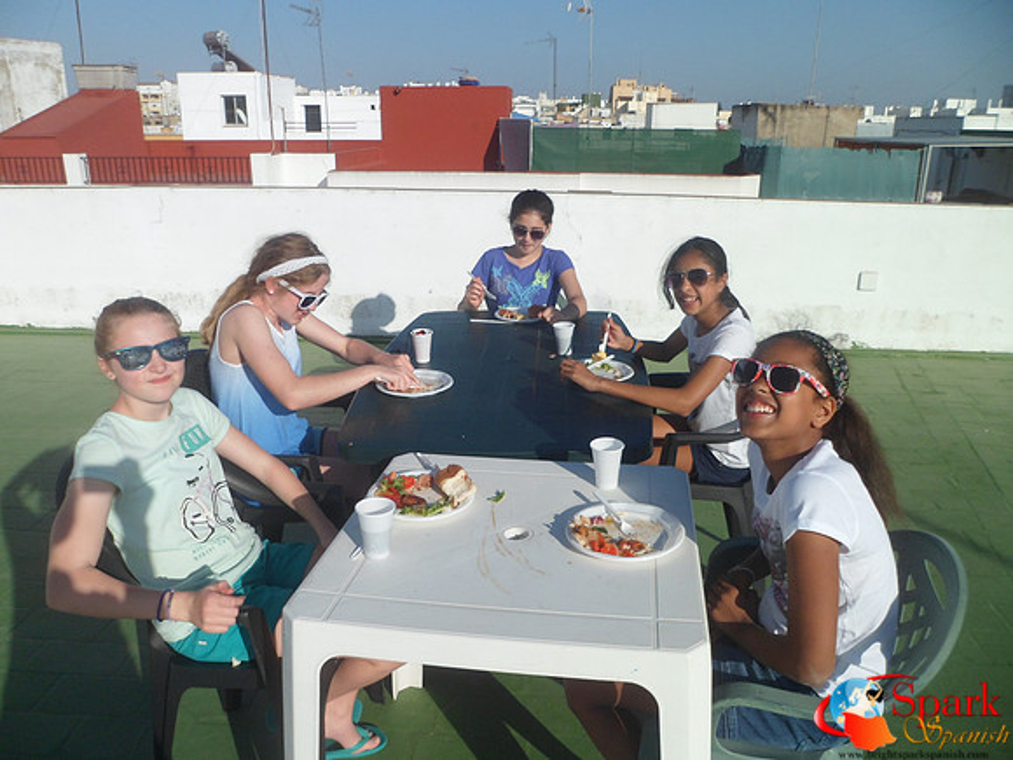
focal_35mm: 26
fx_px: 761
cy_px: 380
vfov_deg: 53.1
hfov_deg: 67.3
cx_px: 506
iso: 80
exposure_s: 1/250
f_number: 9.4
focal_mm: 4.9
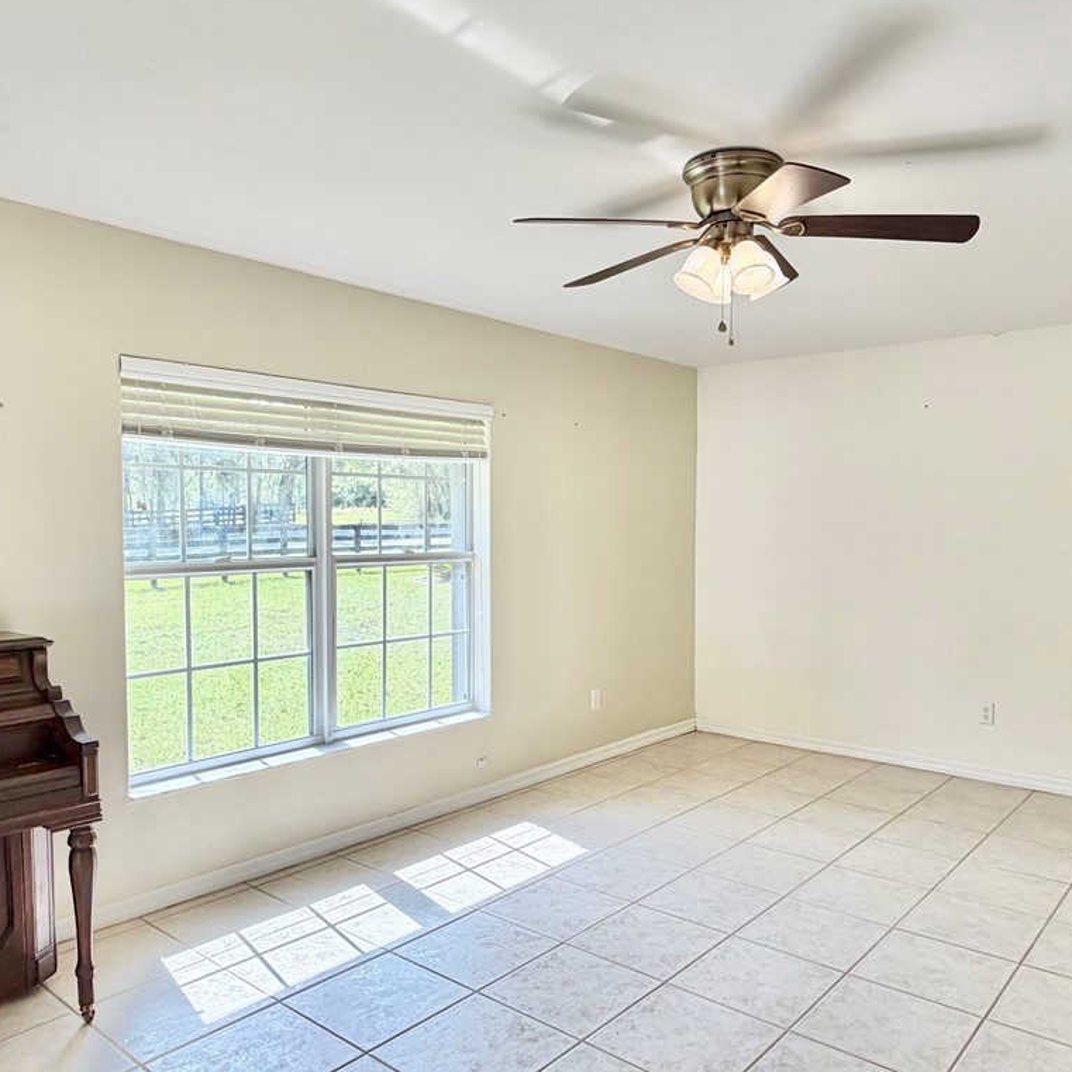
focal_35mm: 26
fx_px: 911
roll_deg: +0.5
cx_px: 585
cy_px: 566
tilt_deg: -2.7
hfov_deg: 60.8
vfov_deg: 60.9
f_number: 2.2
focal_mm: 2.22
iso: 50
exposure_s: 1/135
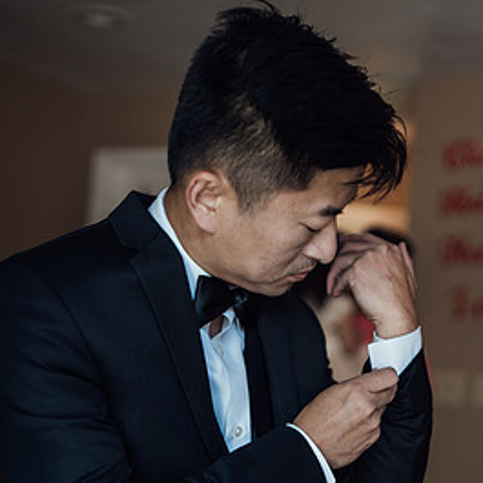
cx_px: 286
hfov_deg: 26.4
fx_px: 1026
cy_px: 334
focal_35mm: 65
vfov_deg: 26.3
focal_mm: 35
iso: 320
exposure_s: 1/640
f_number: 1.4
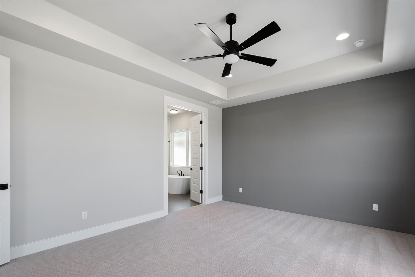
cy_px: 138
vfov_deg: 77.3
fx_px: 173
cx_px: 208
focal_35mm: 15
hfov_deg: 100.4
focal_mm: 10
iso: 400
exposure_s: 1/125
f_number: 5.6
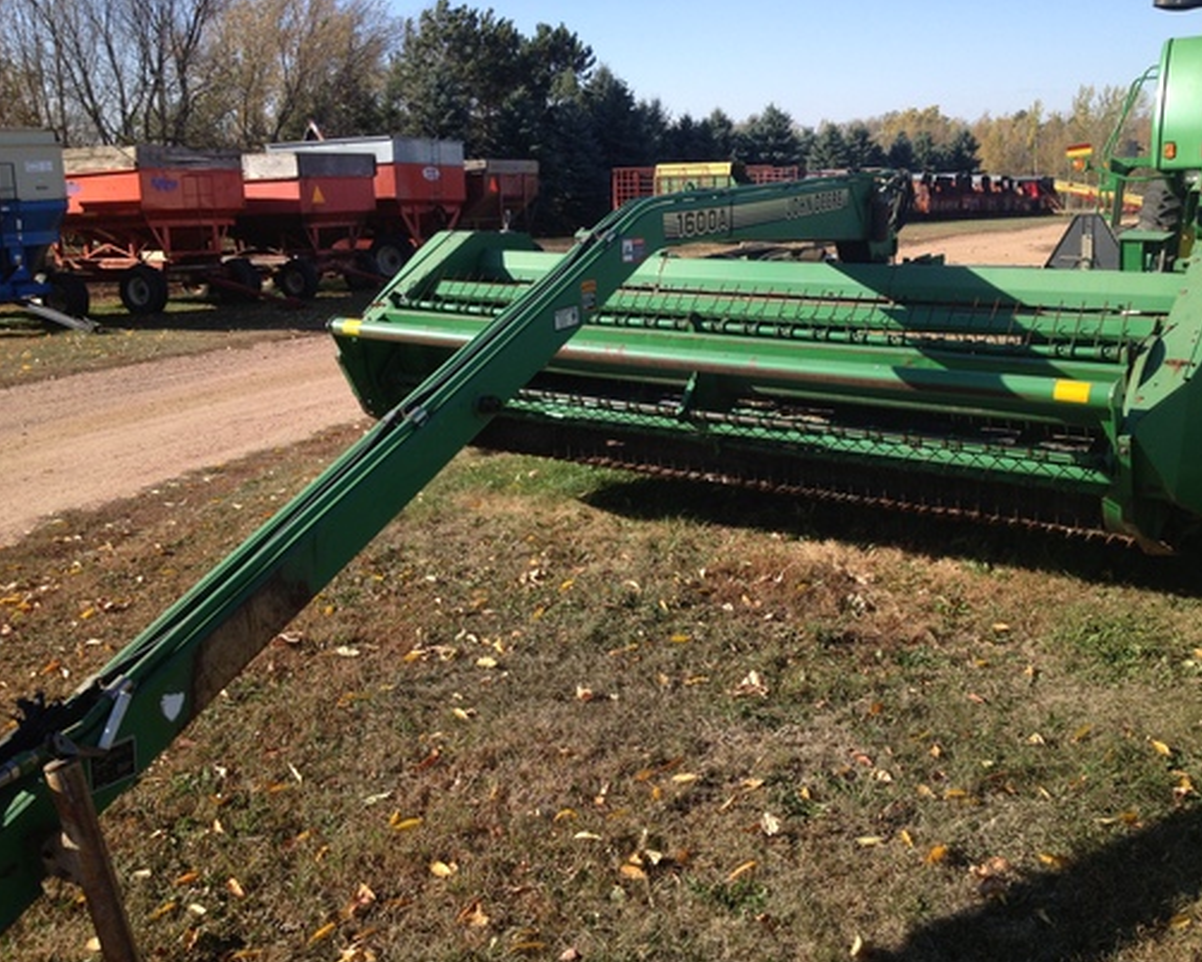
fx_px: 1317
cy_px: 483
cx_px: 644
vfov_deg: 40.2
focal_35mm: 37
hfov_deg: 49.0
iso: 50
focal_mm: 4.28
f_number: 2.4
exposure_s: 1/951
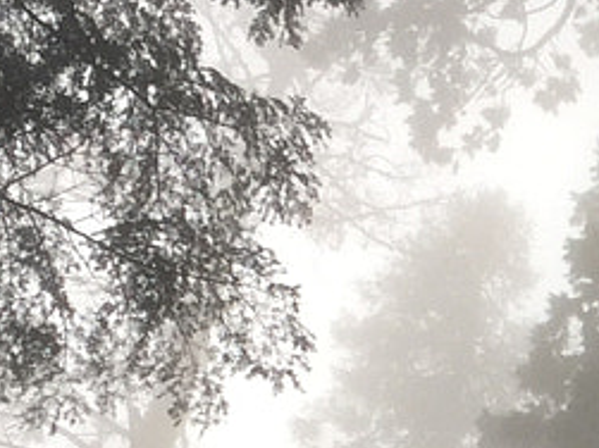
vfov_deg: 7.7
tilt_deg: +45.1
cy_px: 908
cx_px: 1019
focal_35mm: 185
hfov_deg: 10.2
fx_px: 3200
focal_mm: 4.15
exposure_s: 1/189
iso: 32
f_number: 2.2
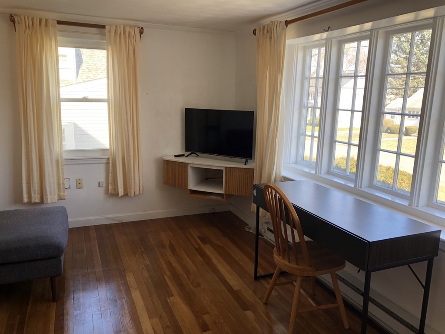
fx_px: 360
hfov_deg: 63.4
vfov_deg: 49.7
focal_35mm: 28
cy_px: 167
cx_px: 222
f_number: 1.8
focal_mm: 4
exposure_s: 1/120
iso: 40
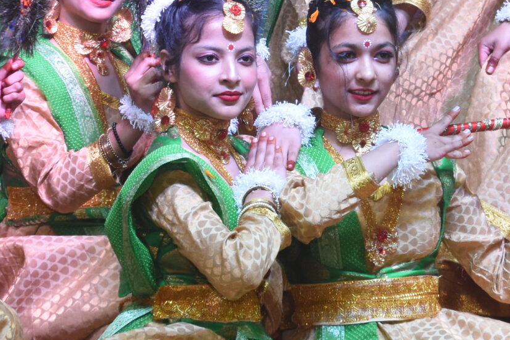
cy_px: 27
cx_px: 340
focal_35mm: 209
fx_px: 2955
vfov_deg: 6.6
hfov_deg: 9.9
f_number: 10
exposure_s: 1/125
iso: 1000
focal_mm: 45
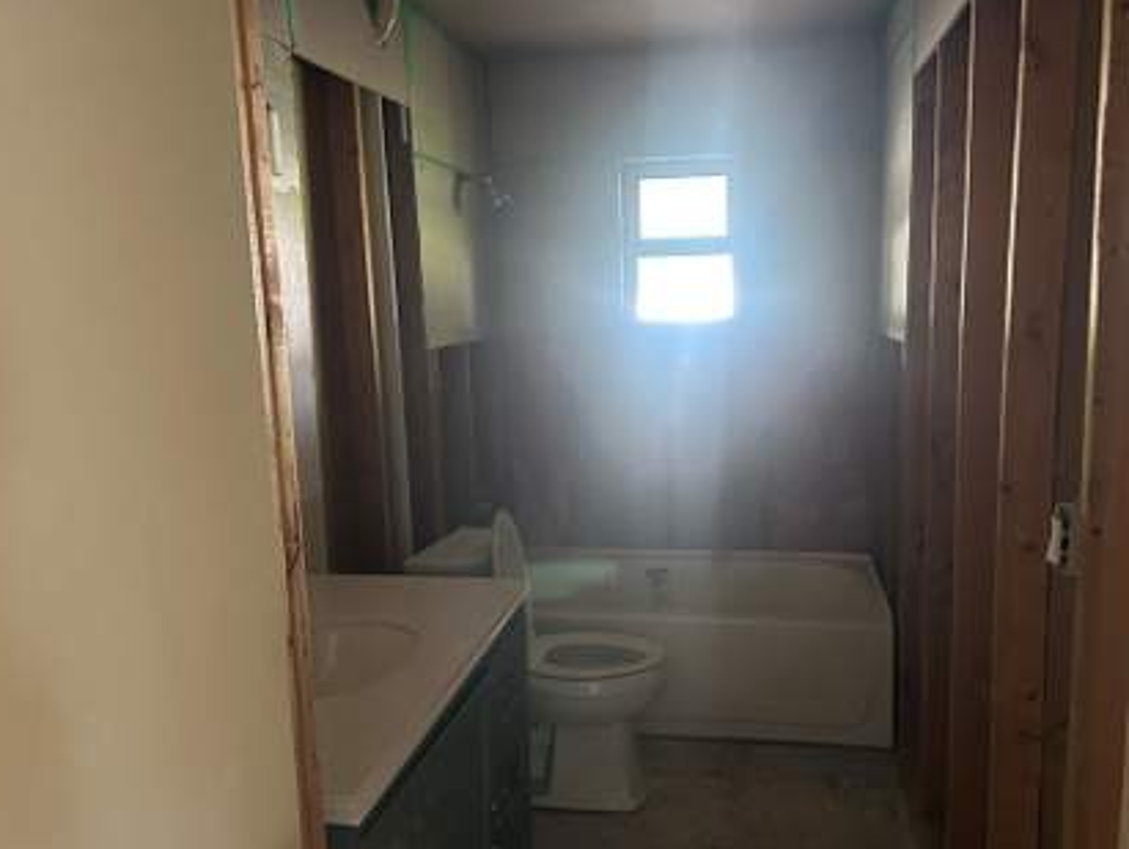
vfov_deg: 49.8
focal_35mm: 28
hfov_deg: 63.2
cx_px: 624
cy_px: 426
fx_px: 914
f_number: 1.78
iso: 800
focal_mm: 6.86
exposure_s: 1/60
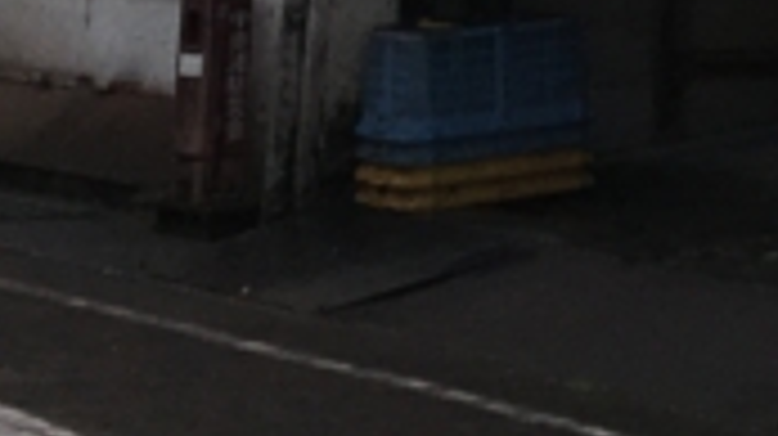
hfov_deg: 11.2
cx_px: 1093
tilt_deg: +13.1
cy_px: -1169
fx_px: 3855
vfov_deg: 5.7
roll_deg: -0.1
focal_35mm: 187
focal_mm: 4.15
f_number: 2.2
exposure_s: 1/769
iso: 25
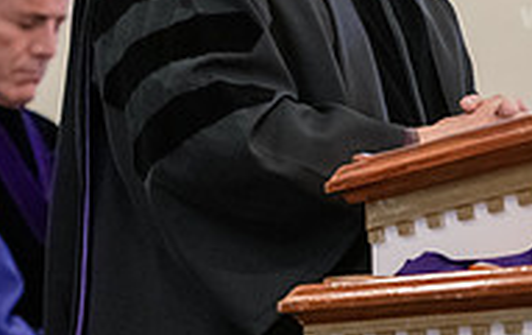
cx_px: 393
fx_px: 5474
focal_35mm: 377
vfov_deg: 3.5
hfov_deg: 5.6
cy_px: 74
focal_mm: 122
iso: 3200
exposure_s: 1/200
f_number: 2.8
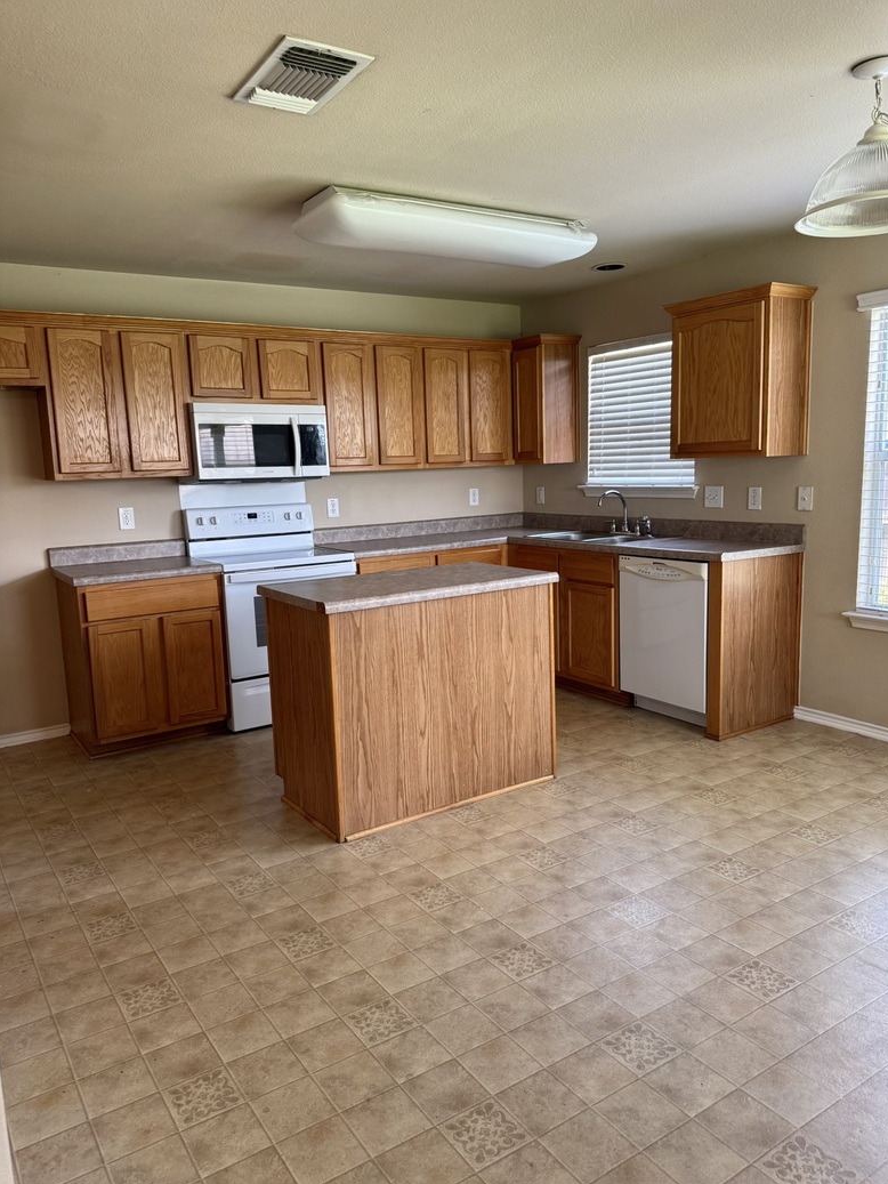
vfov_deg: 69.4
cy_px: 597
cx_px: 460
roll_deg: +0.0
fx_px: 855
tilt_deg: -9.2
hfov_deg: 54.9
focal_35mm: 25
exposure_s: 1/121
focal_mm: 6.76
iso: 200
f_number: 1.78
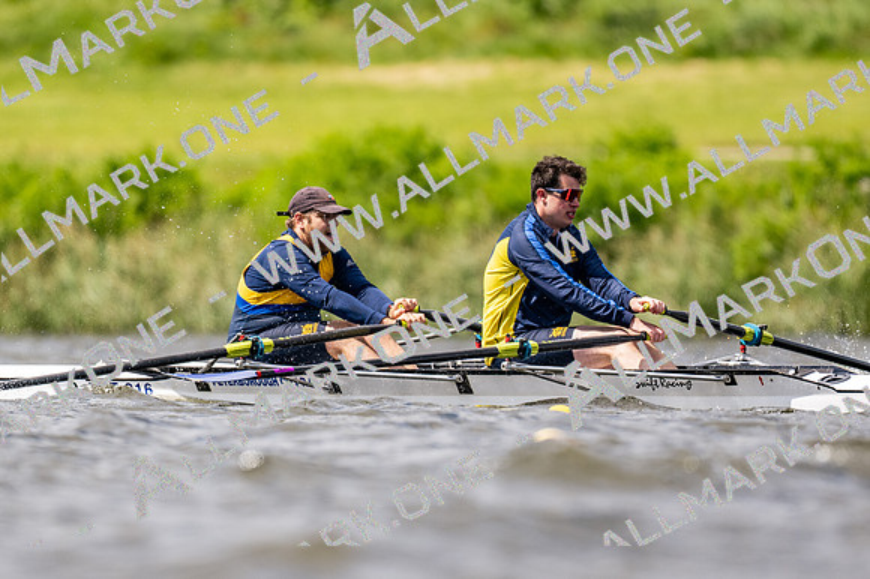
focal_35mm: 900
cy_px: 290
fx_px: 21737
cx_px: 435
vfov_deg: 1.5
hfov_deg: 2.3
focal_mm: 600
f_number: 4
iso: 280
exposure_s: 1/2500
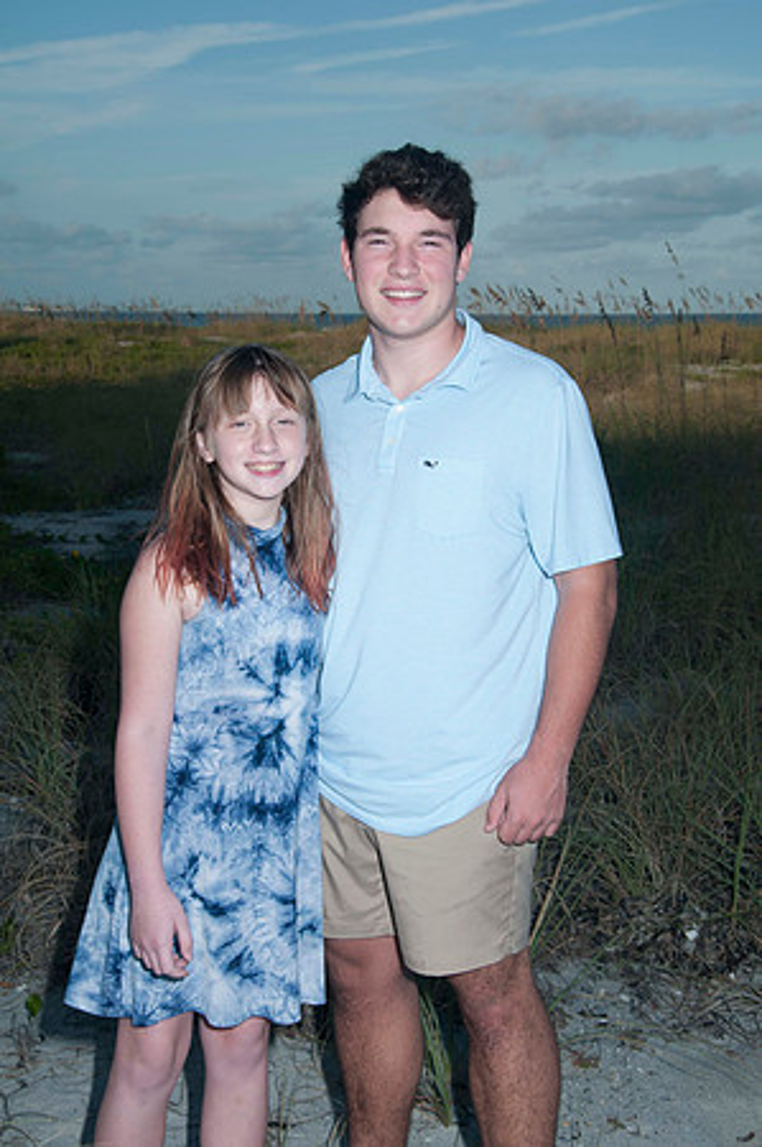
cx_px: 381
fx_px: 1814
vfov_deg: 35.1
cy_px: 574
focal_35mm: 57
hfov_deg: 23.7
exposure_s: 1/250
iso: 100
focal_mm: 38
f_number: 9
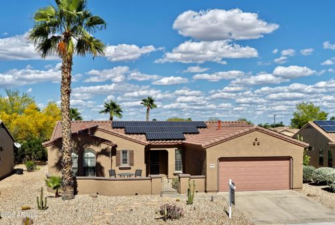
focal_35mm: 28
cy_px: 112
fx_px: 261
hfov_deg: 65.3
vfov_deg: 46.6
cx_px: 168
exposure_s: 1/2000
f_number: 2.8
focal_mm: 14.45
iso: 125
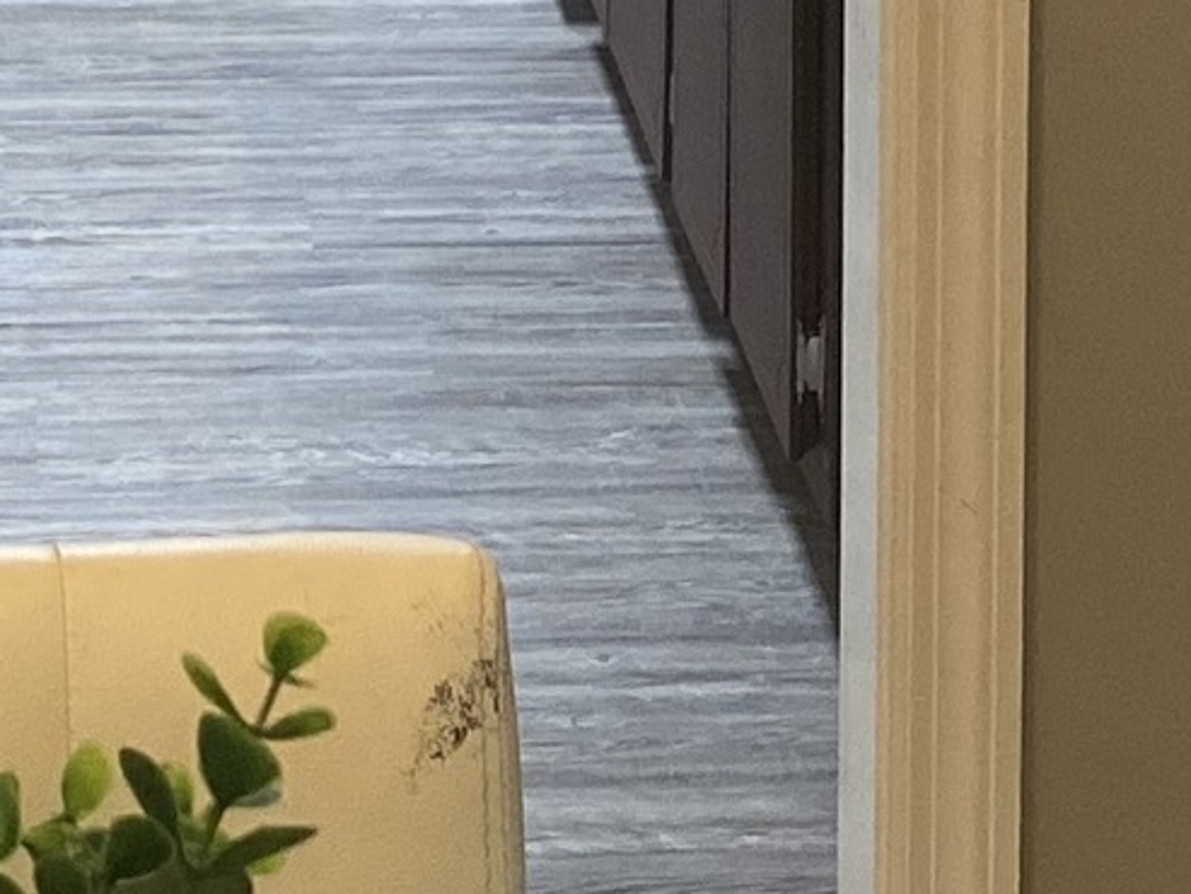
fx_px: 5575
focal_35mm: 162
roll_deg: +0.1
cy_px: -739
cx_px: 188
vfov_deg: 8.8
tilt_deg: -7.2
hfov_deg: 12.1
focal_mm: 4.25
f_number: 1.8
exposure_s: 1/60
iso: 250
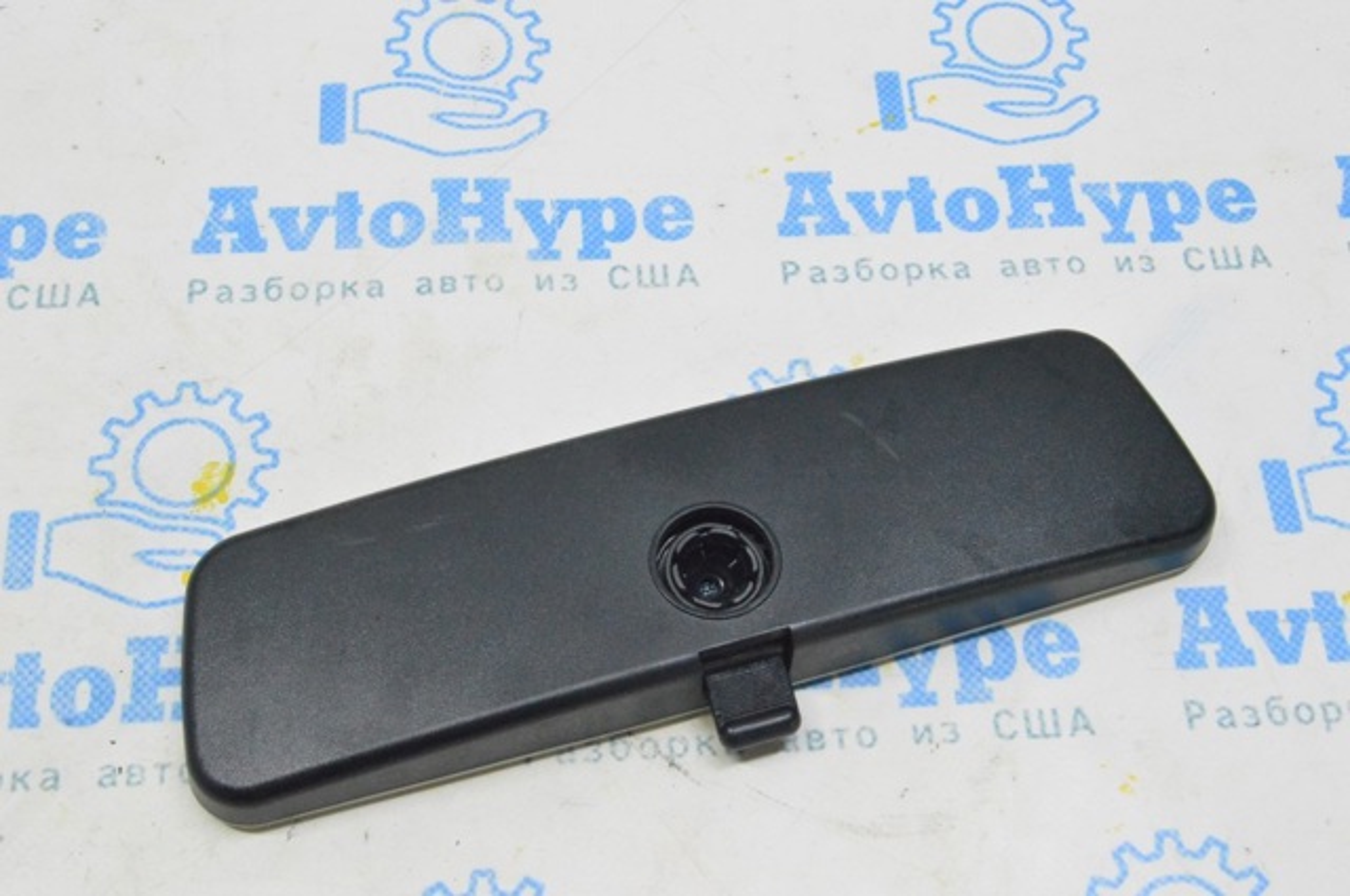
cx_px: 675
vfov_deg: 28.0
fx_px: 1798
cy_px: 448
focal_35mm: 48
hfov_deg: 41.2
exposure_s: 1/20
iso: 6400
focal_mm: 32
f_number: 20
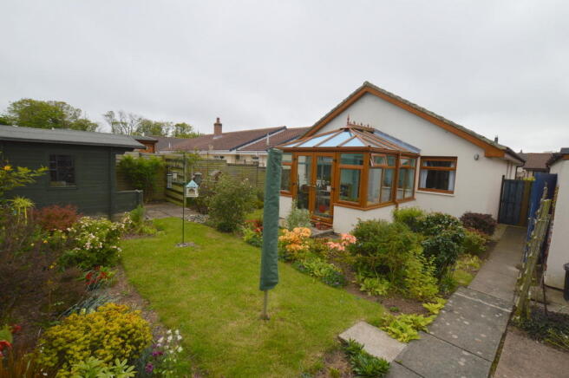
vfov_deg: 77.2
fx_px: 237
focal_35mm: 15
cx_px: 284
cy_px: 189
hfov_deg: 100.4
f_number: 8
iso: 100
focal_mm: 10
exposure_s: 1/250
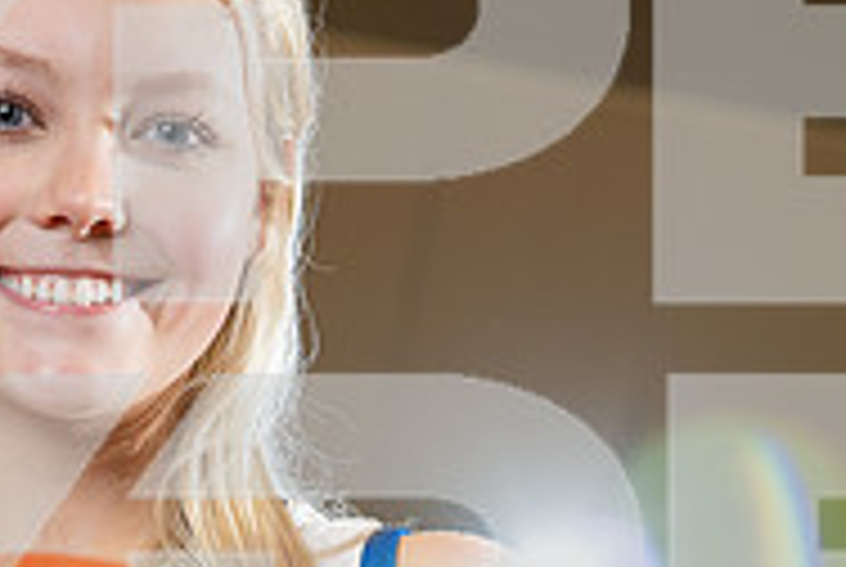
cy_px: 614
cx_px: 40
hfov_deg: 10.7
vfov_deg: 7.2
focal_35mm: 191
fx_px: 4496
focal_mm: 62
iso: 400
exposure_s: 1/125
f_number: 4
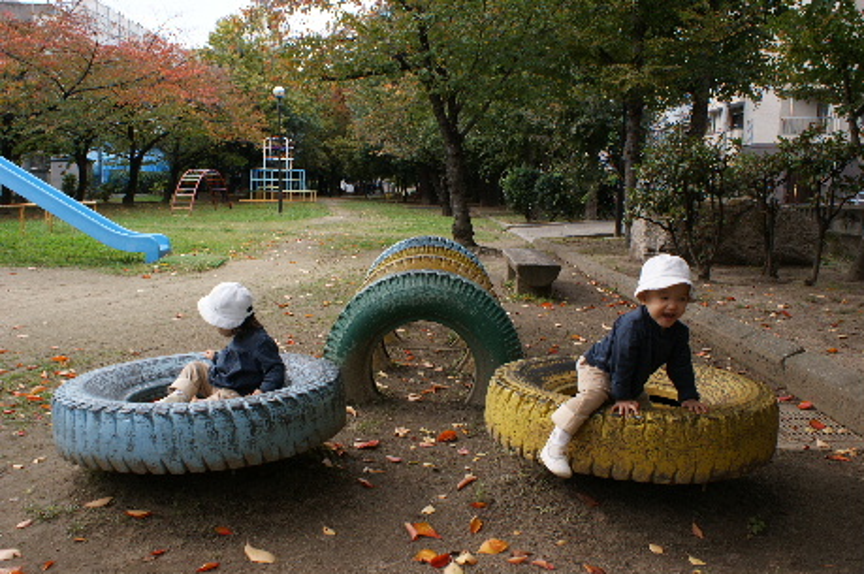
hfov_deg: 62.0
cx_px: 432
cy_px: 287
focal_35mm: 30
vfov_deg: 43.5
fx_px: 719
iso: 100
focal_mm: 20
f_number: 8
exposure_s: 1/60
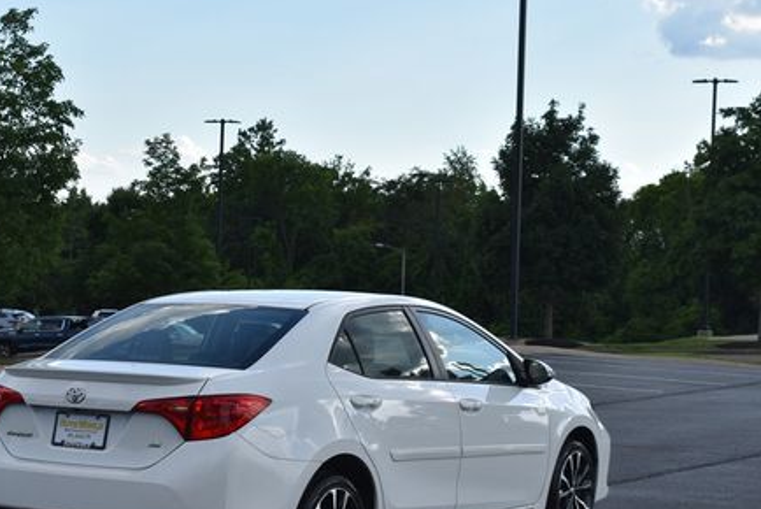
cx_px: 286
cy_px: 313
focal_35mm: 84
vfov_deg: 16.3
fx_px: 1777
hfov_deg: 24.1
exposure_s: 1/250
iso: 125
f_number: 8
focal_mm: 38
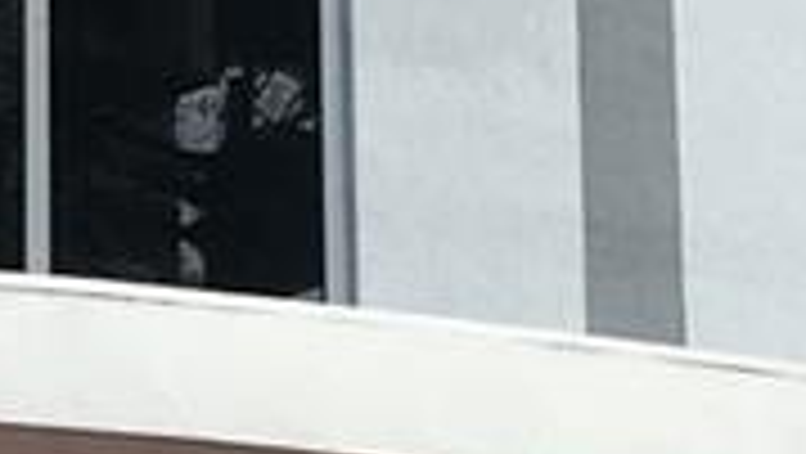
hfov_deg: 10.1
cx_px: 99
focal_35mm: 212
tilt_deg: +14.1
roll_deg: +0.5
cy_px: 535
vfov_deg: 5.7
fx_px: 4534
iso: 25
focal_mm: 4.15
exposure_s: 1/874
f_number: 2.2
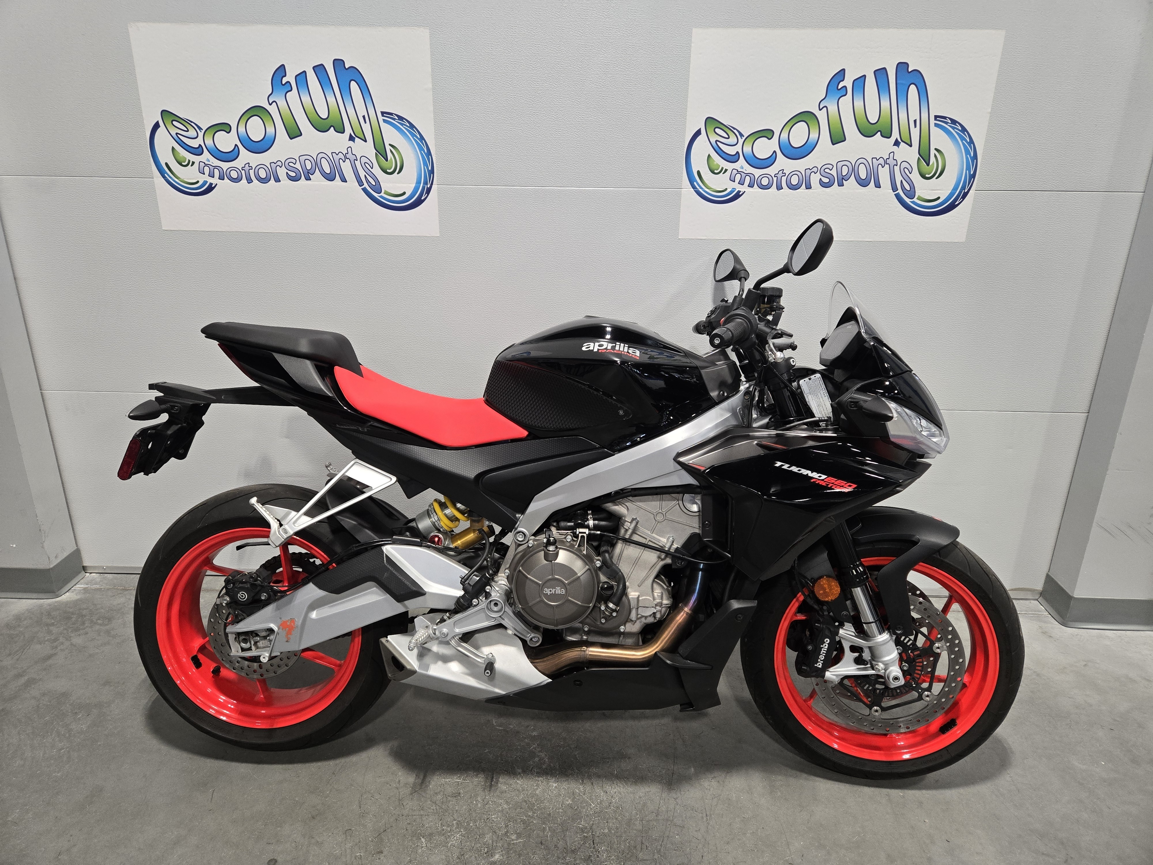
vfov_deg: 58.9
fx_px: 766
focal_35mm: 23
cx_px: 576
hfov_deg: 73.9
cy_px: 432
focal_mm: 5.4
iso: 250
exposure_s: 1/120
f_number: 1.8
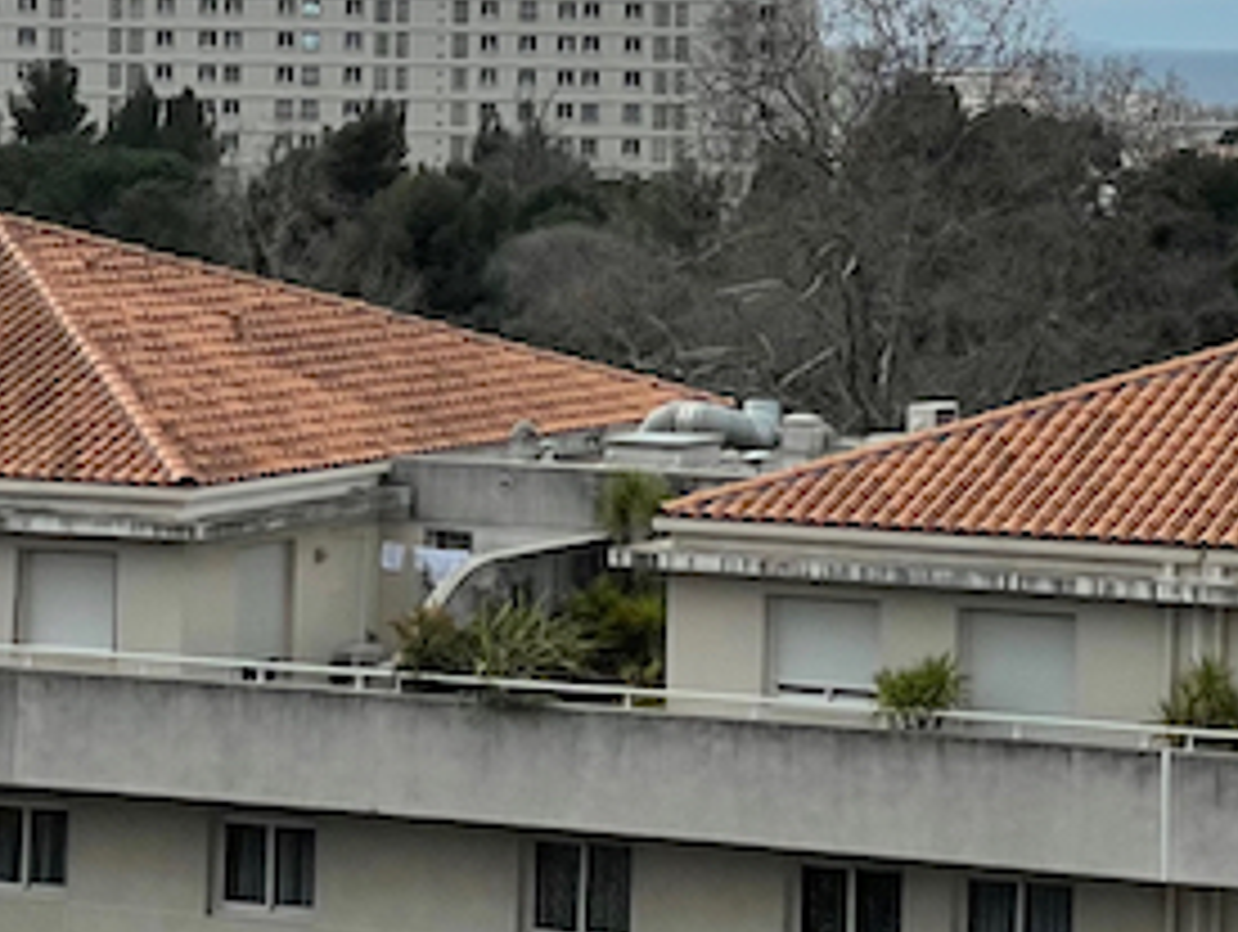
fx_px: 5407
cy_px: -140
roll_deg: +0.3
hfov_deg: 13.0
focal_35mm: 151
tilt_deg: +1.1
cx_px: 806
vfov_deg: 9.7
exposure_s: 1/3425
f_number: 2
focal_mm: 6
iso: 25
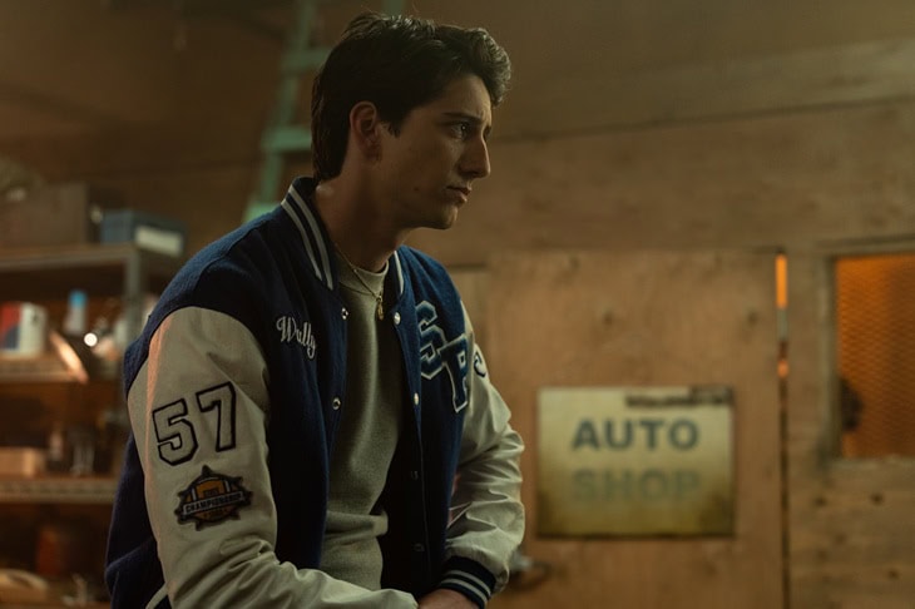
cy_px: 304
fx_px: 1778
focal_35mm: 70
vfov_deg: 19.4
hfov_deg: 28.9
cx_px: 458
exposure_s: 1/50
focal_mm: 70
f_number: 2.8
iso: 1250
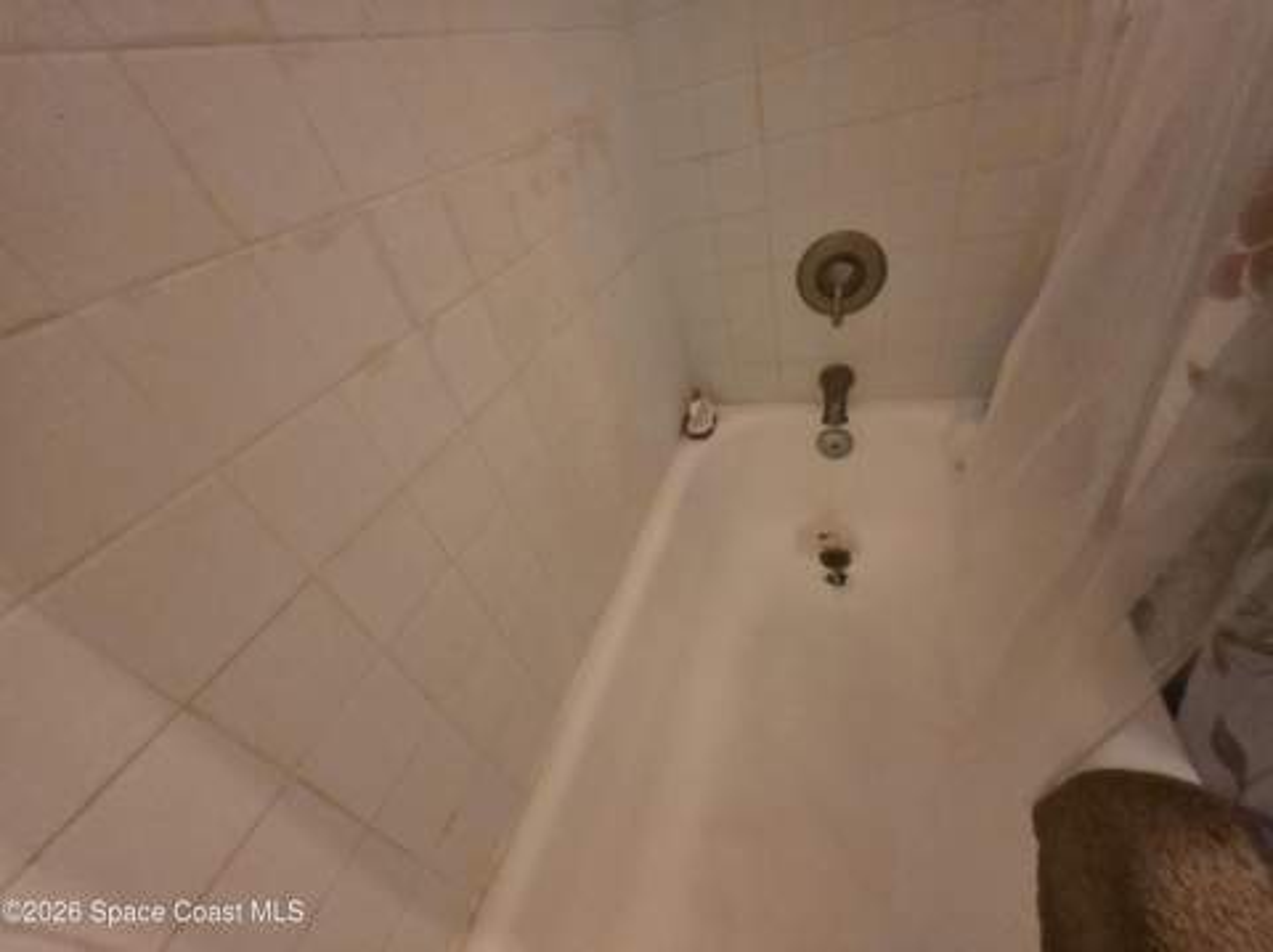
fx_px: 478
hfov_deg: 106.2
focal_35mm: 13
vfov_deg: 89.8
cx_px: 636
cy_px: 476
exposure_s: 1/60
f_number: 1.9
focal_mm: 2.2
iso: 1000
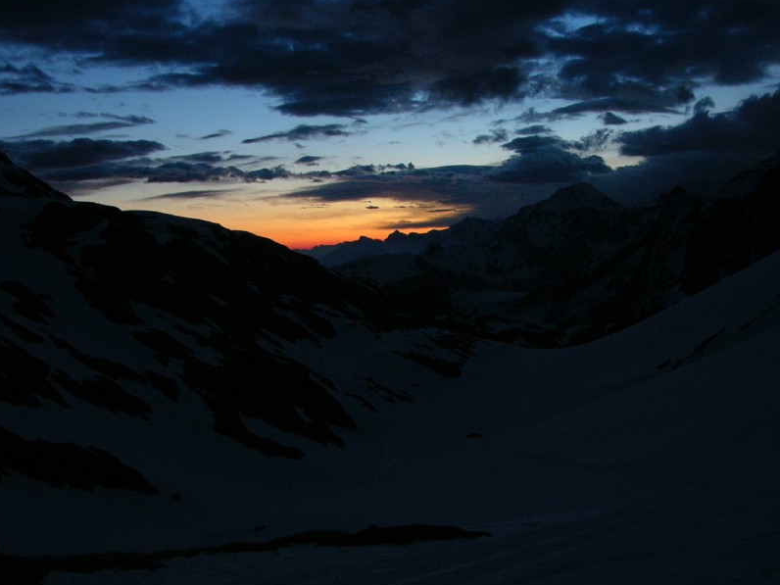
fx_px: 1014
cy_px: 349
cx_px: 404
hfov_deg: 42.1
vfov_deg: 32.1
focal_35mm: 45
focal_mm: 8.9
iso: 136
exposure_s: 1/5.8
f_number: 2.8
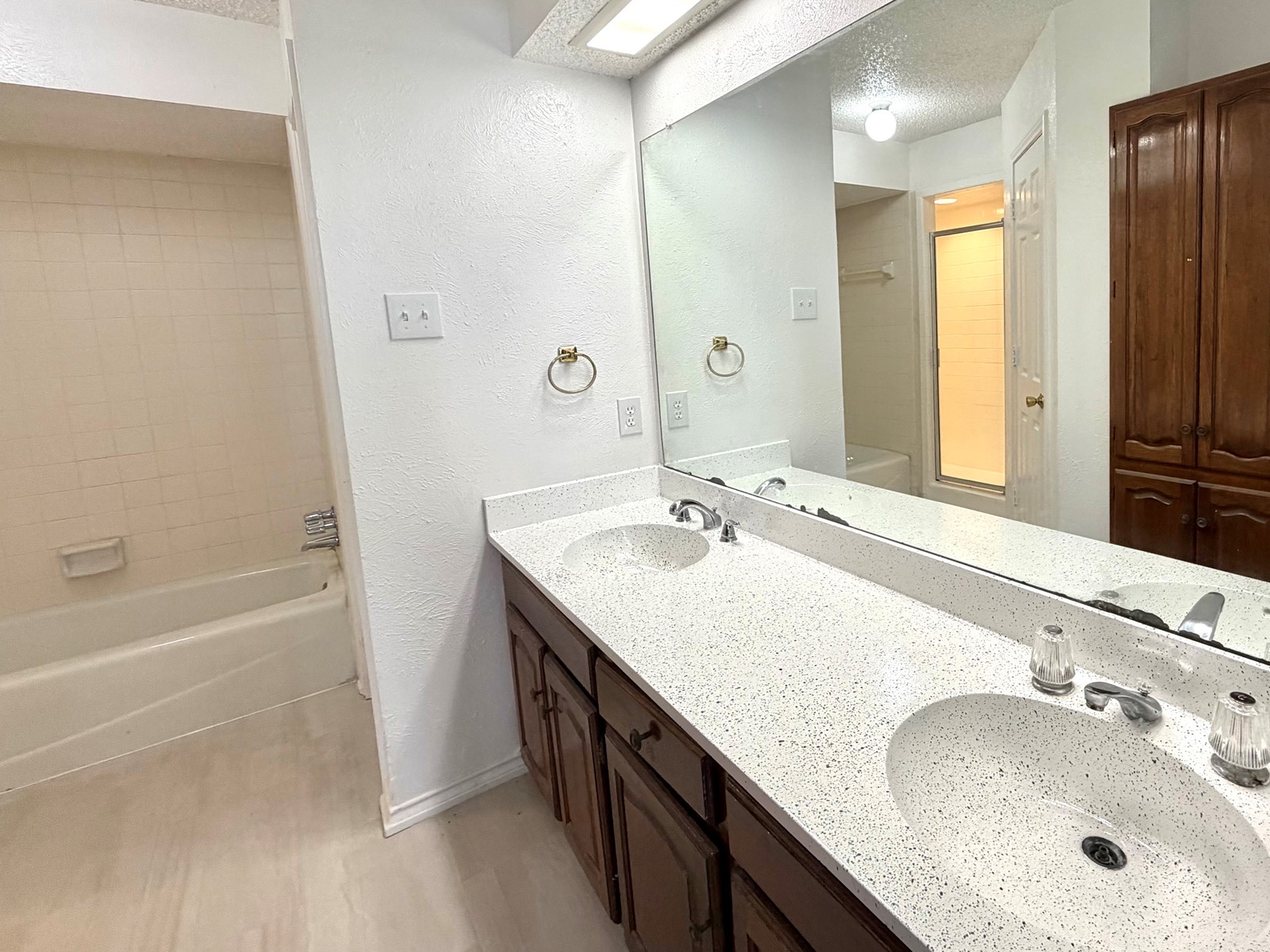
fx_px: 660
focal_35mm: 18
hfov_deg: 85.6
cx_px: 813
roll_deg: +2.4
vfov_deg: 71.0
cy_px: 388
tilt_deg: -6.8
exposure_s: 1/120
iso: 160
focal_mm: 2.22
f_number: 2.2
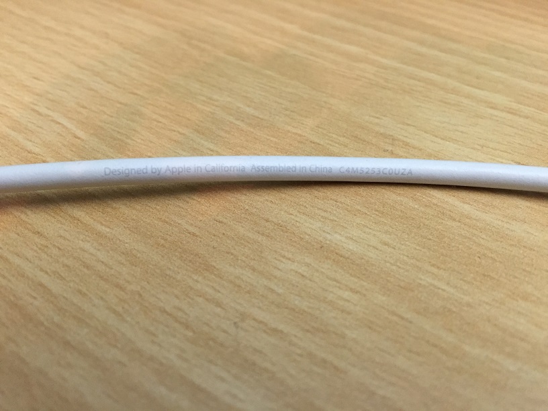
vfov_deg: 48.2
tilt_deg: -45.5
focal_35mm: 29
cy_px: 206
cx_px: 274
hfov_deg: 61.7
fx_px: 459
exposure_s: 1/33
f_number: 2.2
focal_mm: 4.15
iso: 200
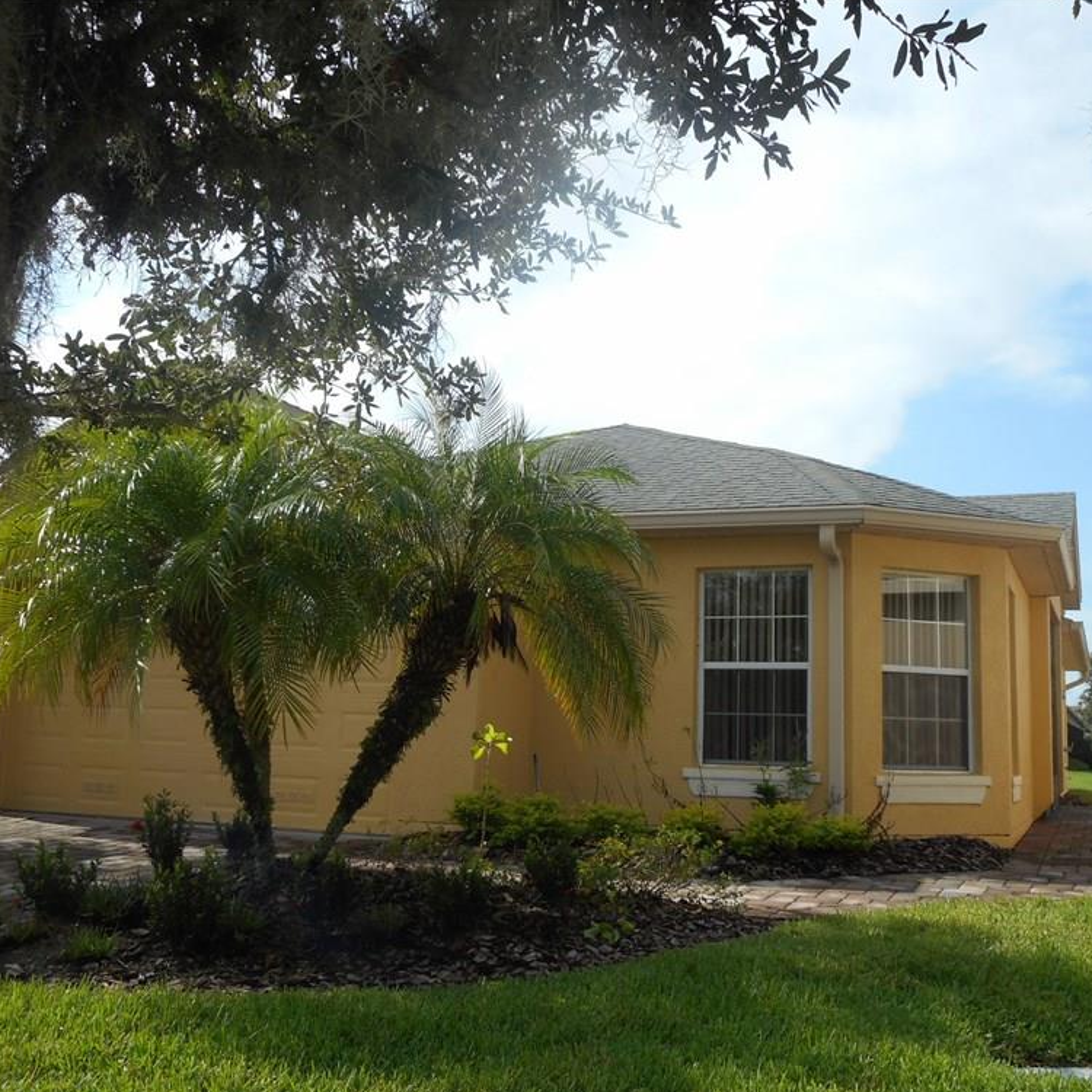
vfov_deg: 47.2
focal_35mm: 35
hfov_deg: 47.2
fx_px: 1249
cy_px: 553
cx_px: 571
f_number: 4
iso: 80
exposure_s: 1/400
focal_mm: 5.2
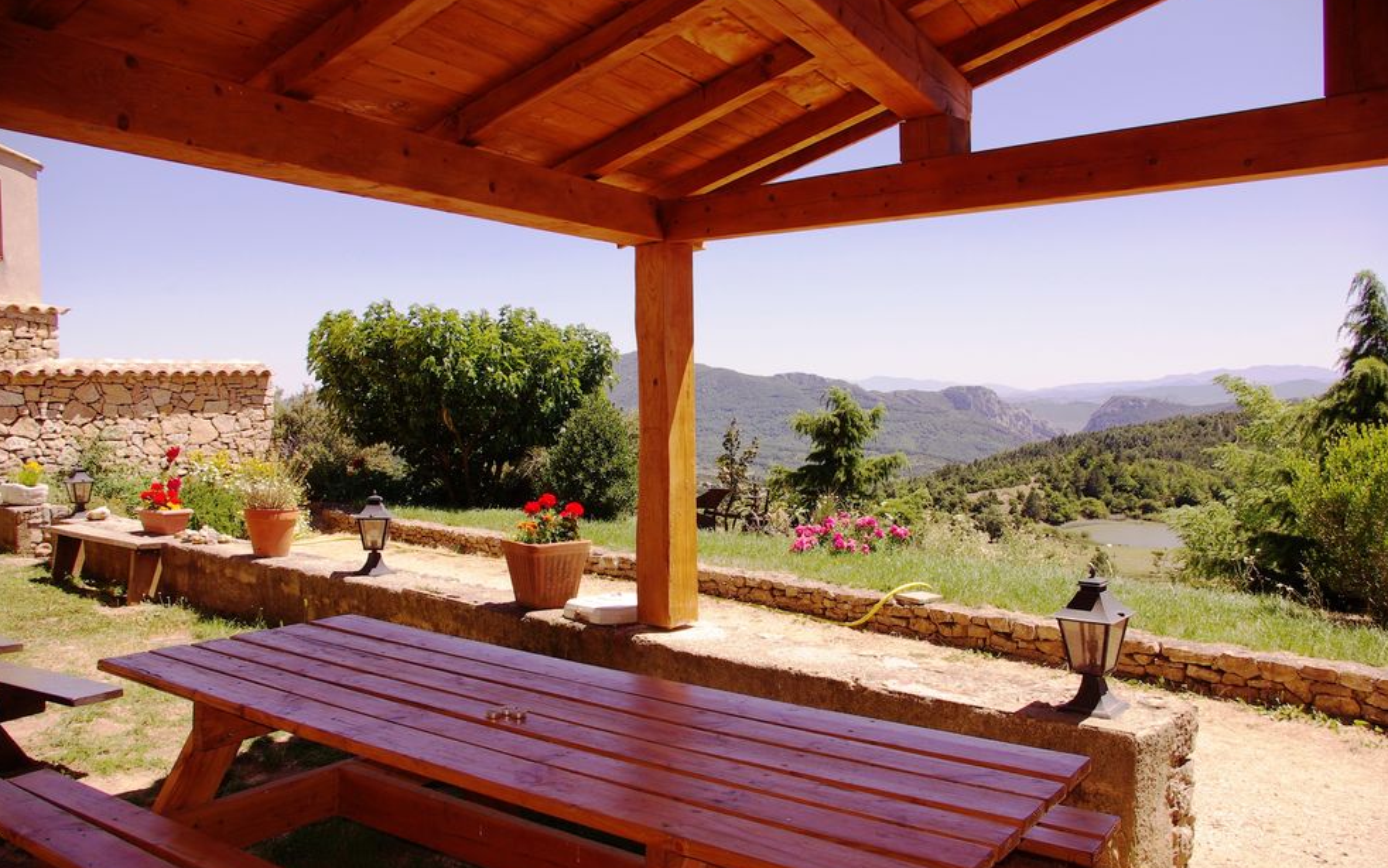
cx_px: 698
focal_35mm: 28
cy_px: 426
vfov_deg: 44.5
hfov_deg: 66.5
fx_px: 1059
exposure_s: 1/180
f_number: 8
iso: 100
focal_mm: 18
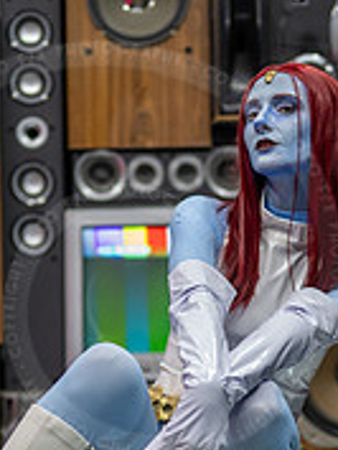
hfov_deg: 12.2
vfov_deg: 16.0
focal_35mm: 122
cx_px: 168
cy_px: 351
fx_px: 1586
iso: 1000
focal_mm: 50
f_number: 1.2
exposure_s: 1/250
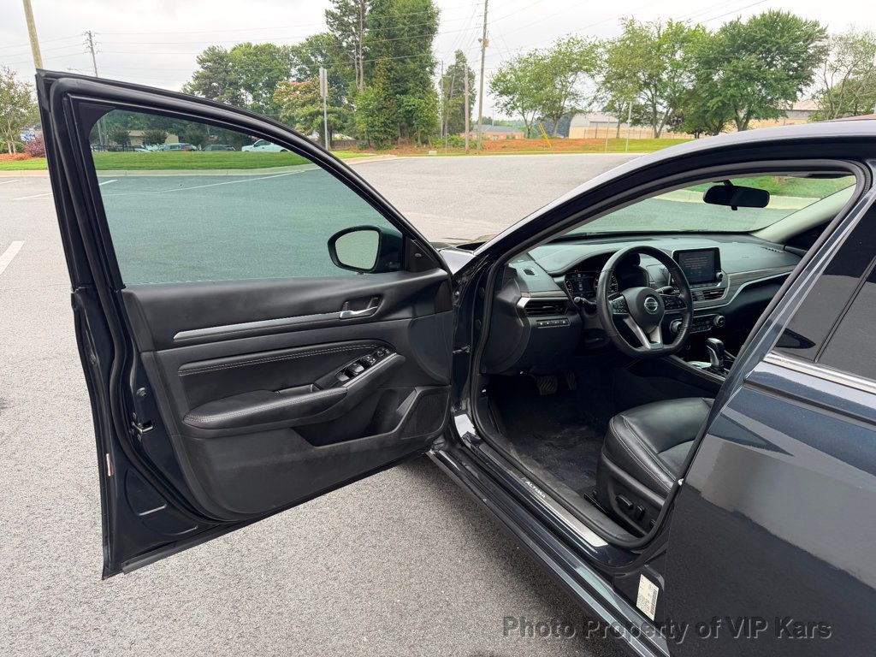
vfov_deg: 56.8
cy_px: 328
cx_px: 438
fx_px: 607
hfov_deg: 71.6
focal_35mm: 24
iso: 80
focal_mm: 6.76
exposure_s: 1/333
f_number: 1.78
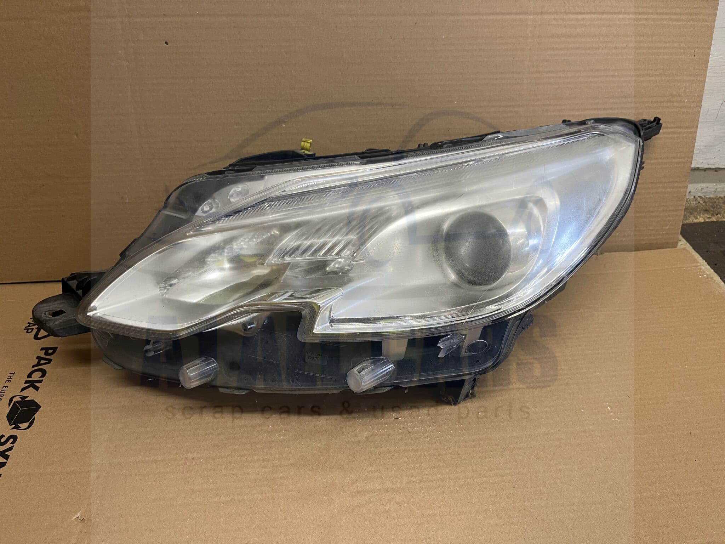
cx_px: 362
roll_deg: +1.3
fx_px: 545
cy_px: 272
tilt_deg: -38.3
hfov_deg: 67.3
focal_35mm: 26
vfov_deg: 53.1
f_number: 1.6
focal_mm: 5.1
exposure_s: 1/50
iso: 80
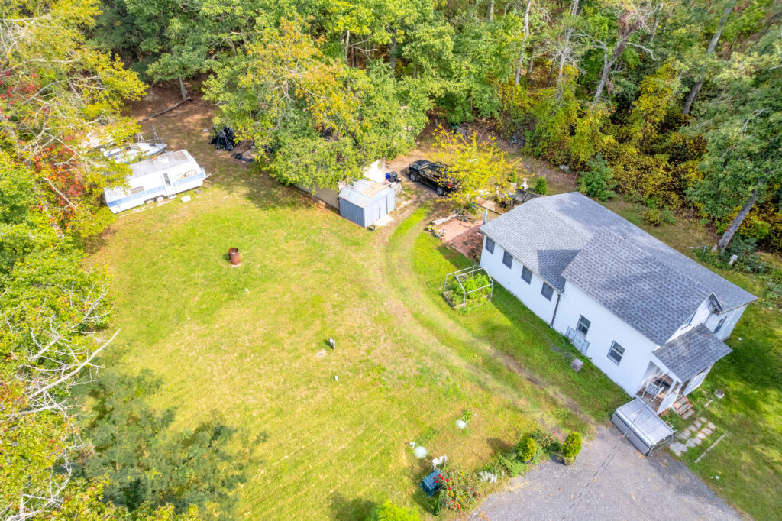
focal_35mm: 22
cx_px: 391
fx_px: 478
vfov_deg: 57.2
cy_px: 260
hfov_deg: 78.6
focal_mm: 8.38
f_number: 2.8
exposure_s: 1/500
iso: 100
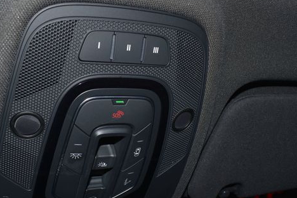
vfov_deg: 32.6
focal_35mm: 41
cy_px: 116
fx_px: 338
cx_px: 124
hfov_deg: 47.2
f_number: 8
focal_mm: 20
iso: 100
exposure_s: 1/60
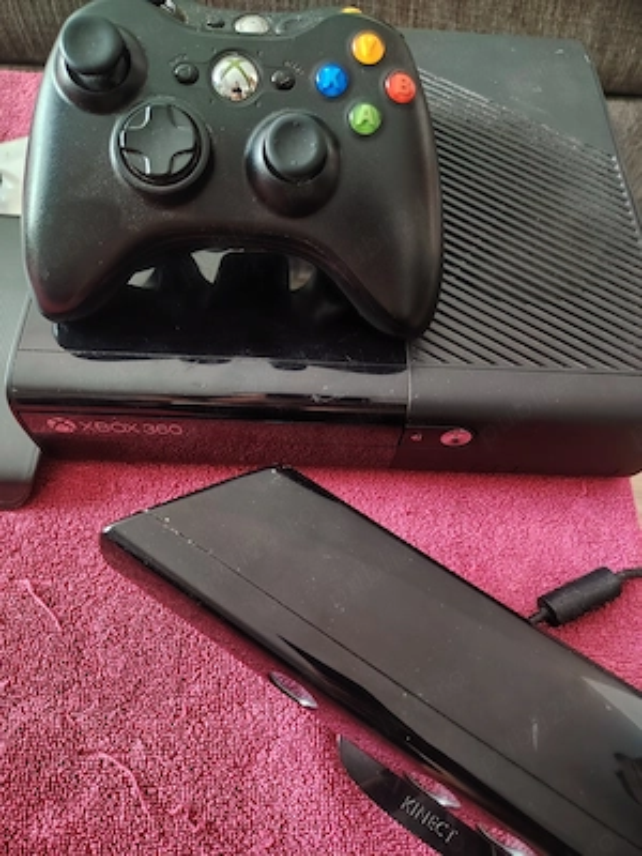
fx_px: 593
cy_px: 428
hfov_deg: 56.8
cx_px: 321
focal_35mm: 24
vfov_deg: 71.6
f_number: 1.75
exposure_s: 1/20
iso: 2347
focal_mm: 5.25
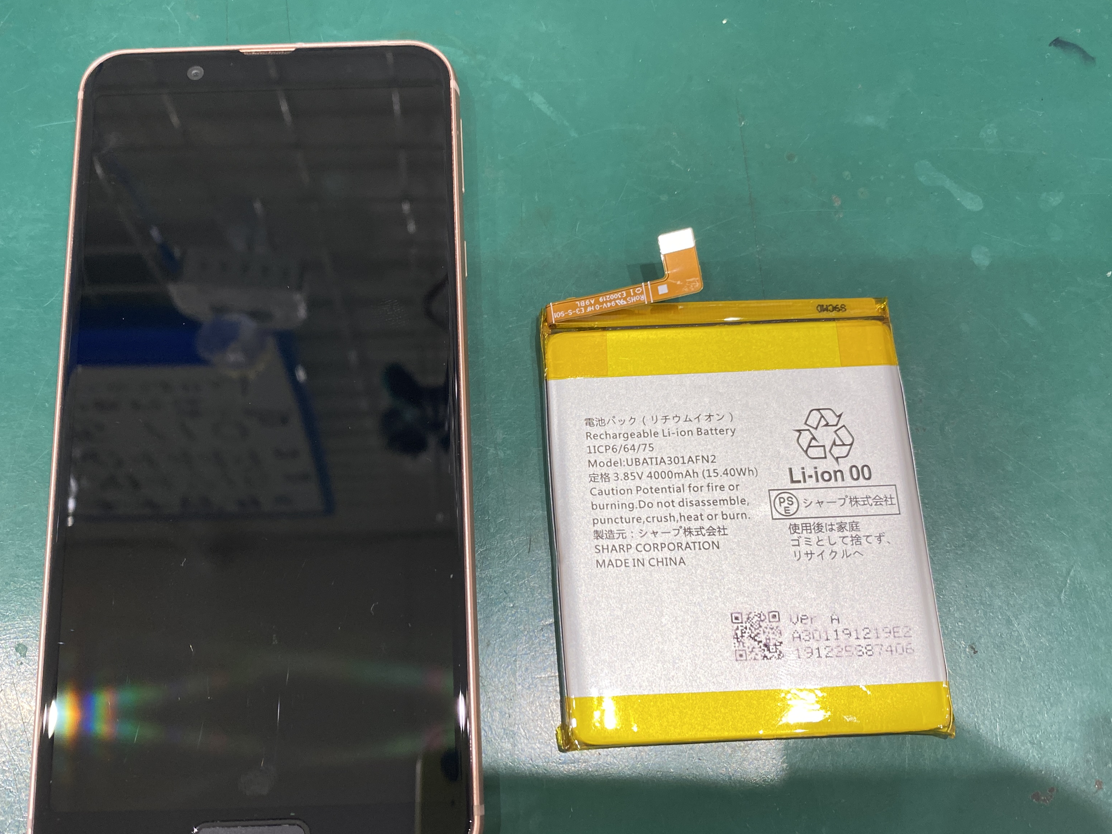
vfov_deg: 41.7
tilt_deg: -75.1
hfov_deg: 53.7
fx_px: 1092
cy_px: 466
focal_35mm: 34
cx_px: 471
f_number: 1.8
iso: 100
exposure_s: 1/100
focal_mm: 4.25
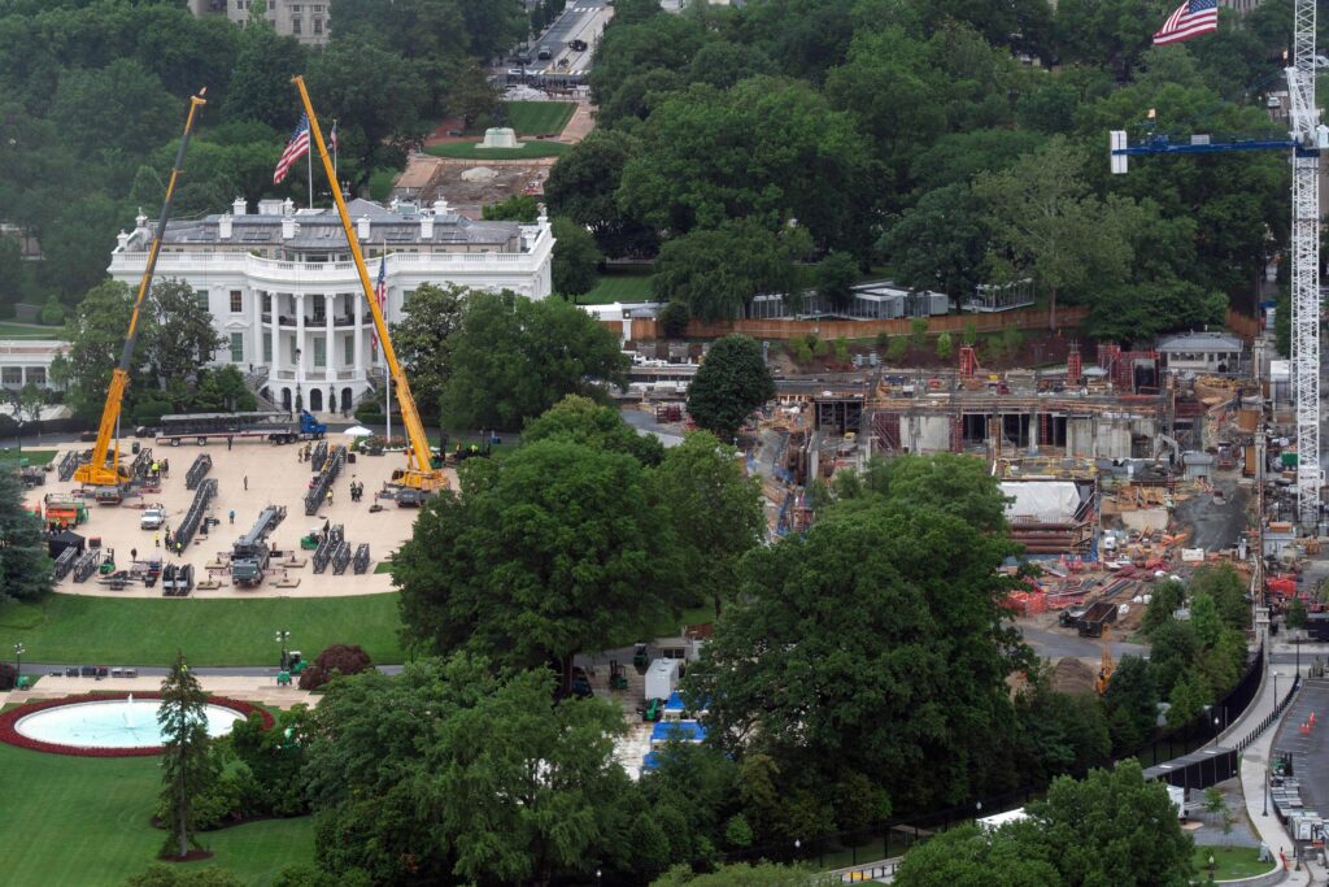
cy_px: 444
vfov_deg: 8.1
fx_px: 6276
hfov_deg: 12.1
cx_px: 664
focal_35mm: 170
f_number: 7.1
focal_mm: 170
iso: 500
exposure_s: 1/400
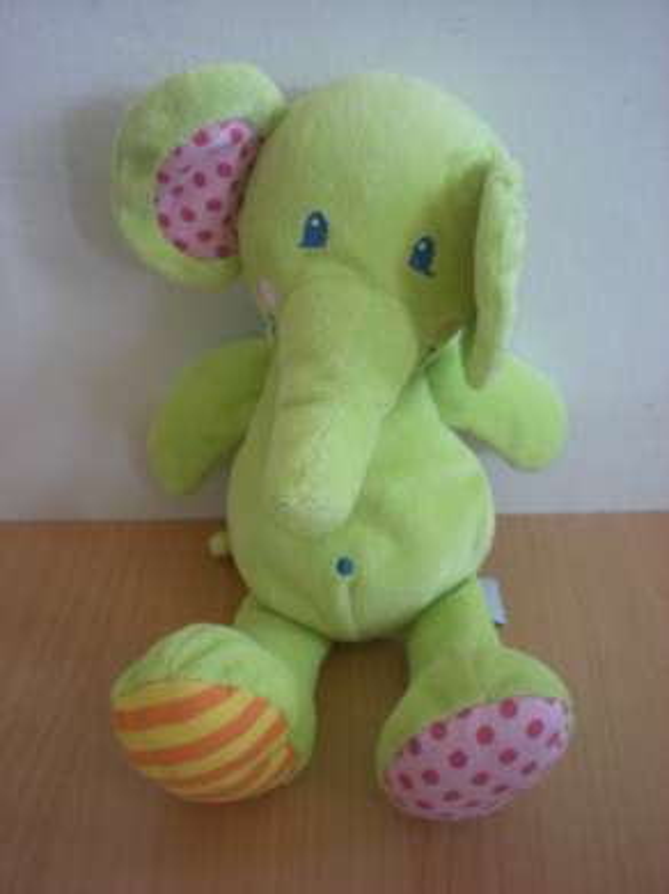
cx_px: 334
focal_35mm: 38
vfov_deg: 49.0
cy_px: 447
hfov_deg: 37.7
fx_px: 980
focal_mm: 6.3
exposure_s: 1/17.3
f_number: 3.1
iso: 200
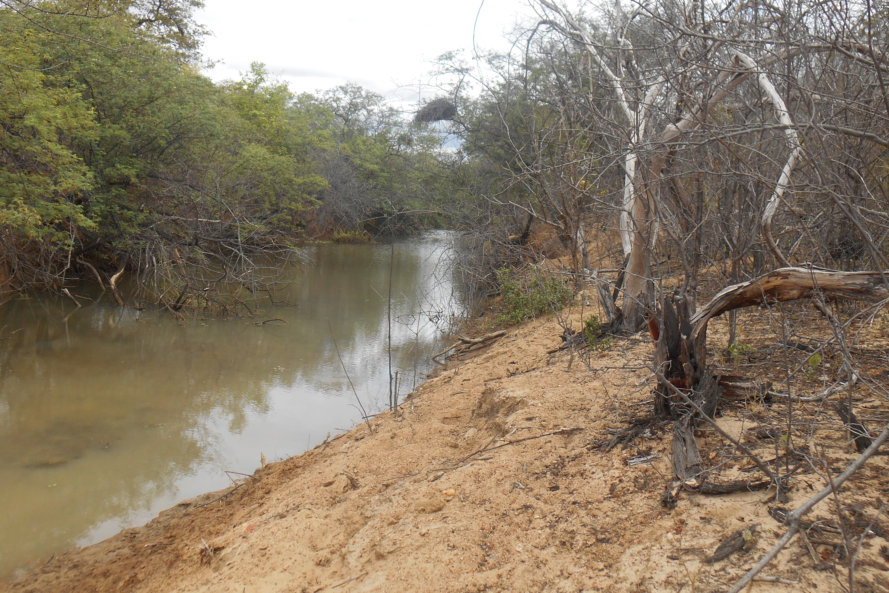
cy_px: 236
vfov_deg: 37.7
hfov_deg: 54.4
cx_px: 429
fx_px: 864
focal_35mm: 35
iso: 80
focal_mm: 5.5
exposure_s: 1/400
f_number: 3.6
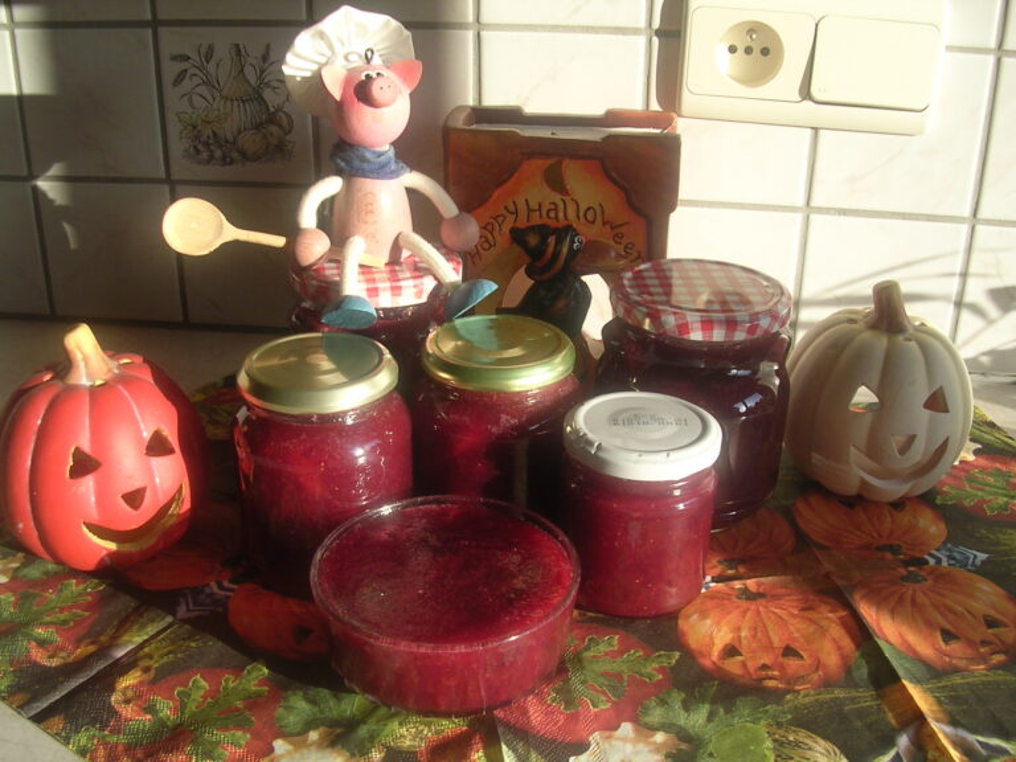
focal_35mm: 38
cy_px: 381
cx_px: 508
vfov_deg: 37.7
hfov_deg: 49.0
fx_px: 1115
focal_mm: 5.8
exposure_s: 1/271
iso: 100
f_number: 2.8
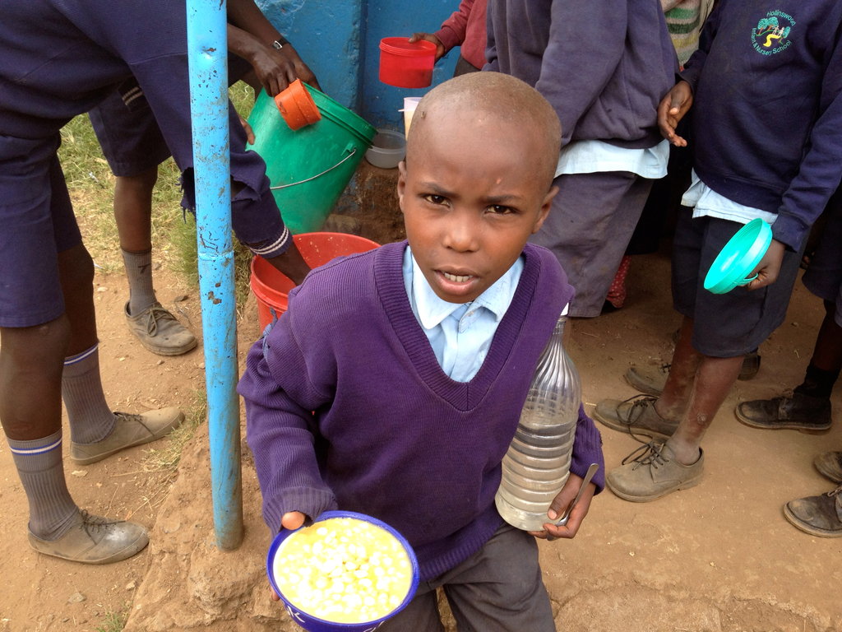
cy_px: 316
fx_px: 851
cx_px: 421
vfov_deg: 40.7
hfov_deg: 52.6
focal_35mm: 35
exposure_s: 1/233
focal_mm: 4.28
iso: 64
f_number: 2.4
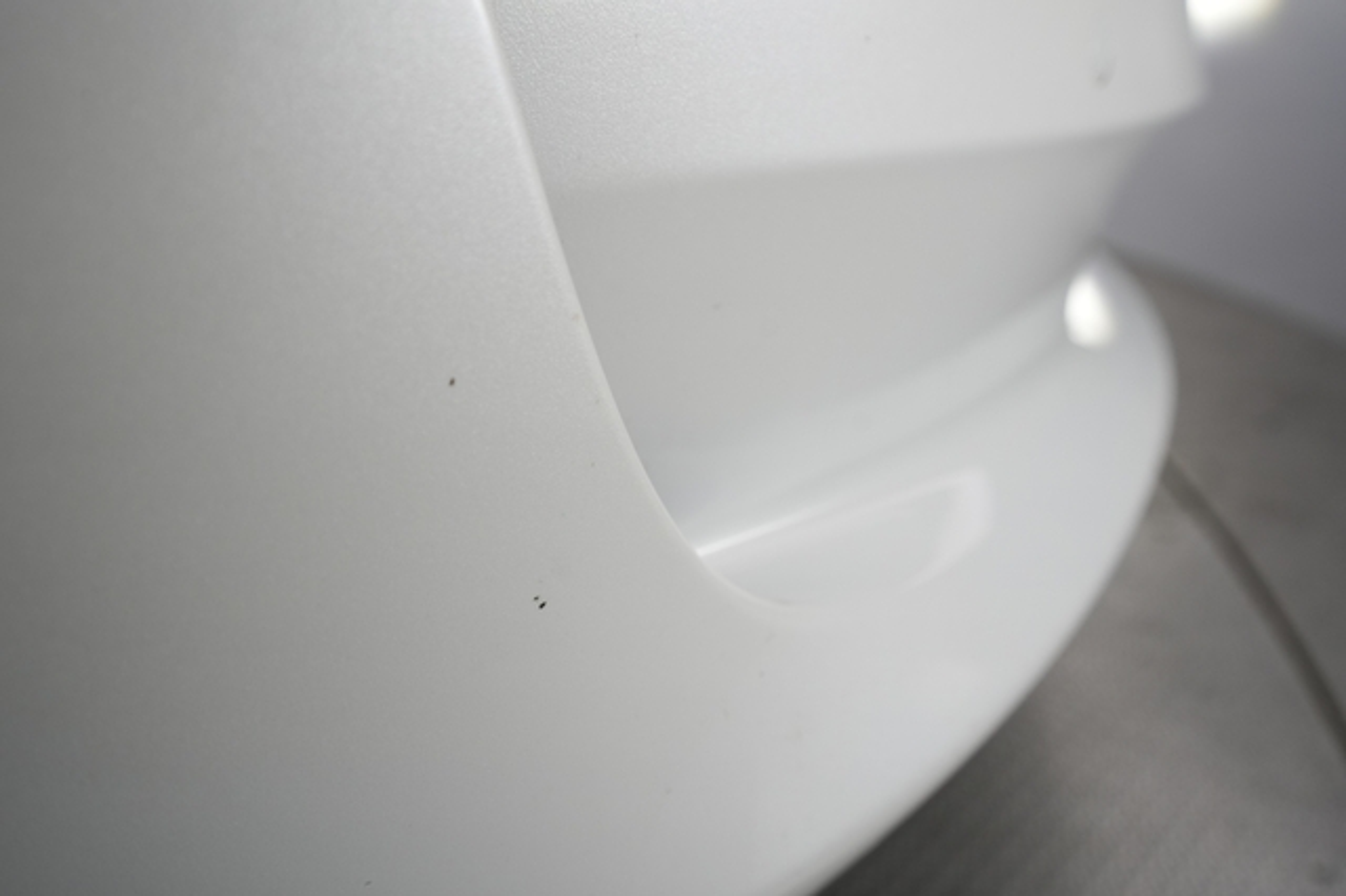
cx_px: 673
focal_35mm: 28
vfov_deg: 46.4
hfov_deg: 65.5
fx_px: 1046
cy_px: 448
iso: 1000
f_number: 5.6
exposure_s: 1/80
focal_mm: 28
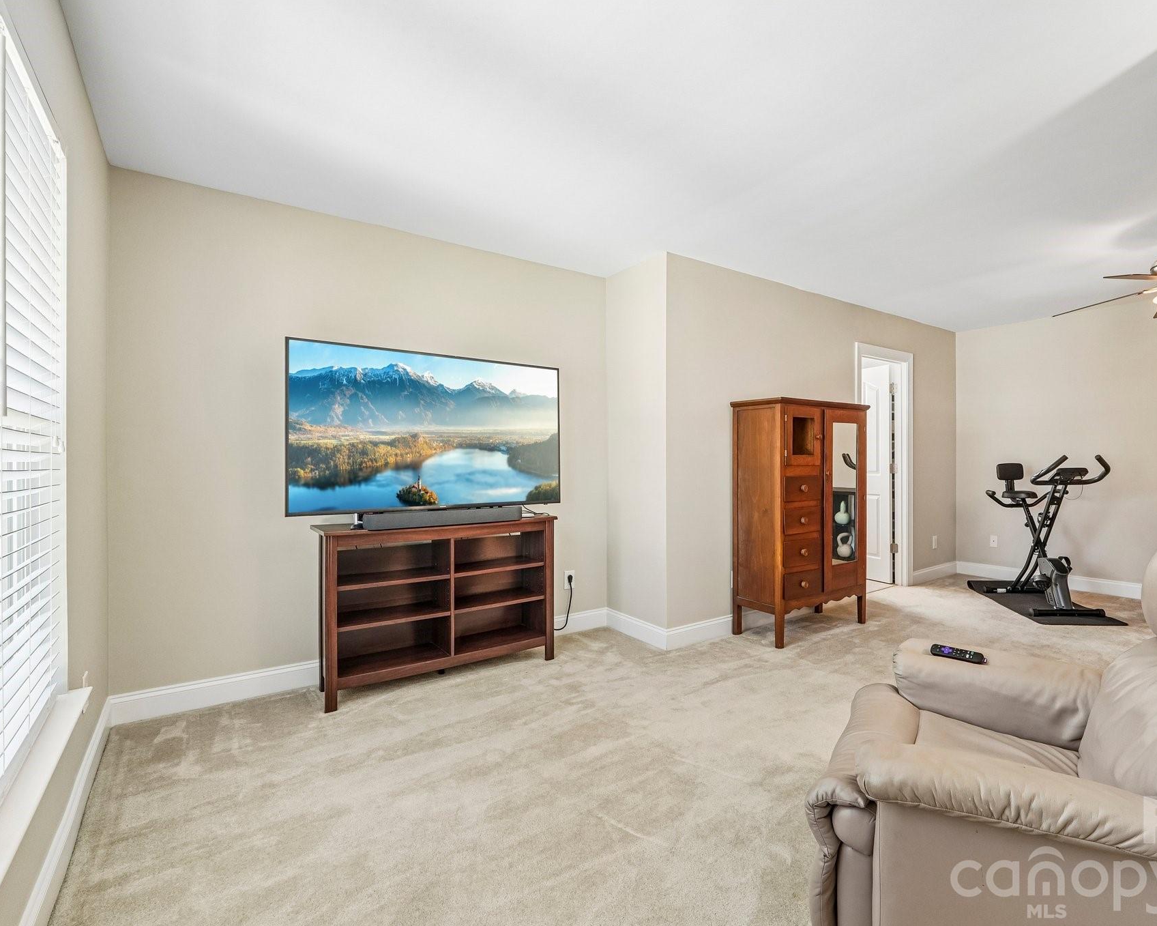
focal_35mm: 17
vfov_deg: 77.0
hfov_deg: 89.0
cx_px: 662
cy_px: 464
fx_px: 582
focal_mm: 10
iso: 400
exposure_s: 1/4
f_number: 8
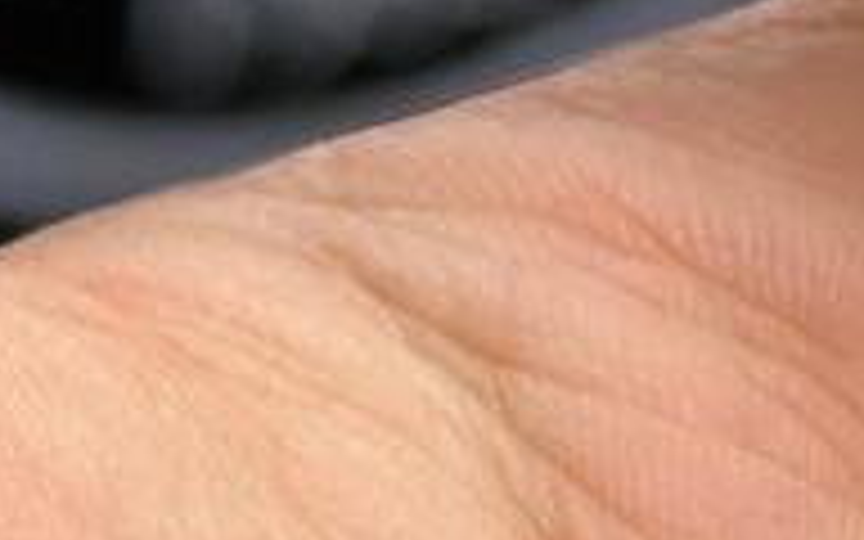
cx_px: 1454
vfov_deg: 3.9
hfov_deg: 6.1
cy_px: -94
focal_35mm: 339
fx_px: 7982
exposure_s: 1/623
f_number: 1.78
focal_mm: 6.86
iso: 64
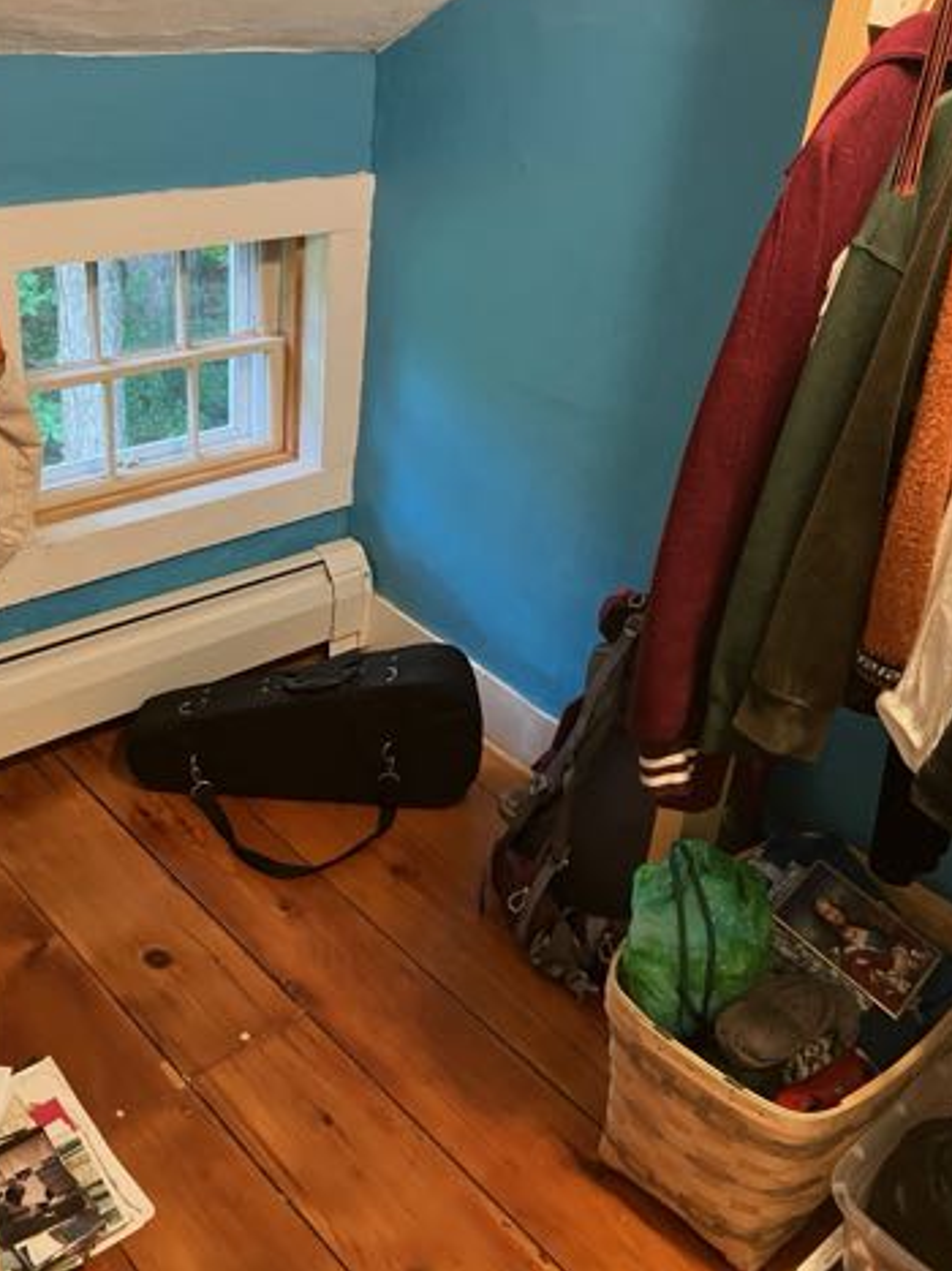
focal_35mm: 36
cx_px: 446
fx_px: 1321
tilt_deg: -26.3
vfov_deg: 51.3
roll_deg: -6.5
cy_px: 566
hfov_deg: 39.6
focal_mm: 3.99
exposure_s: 1/30
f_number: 1.8
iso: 320
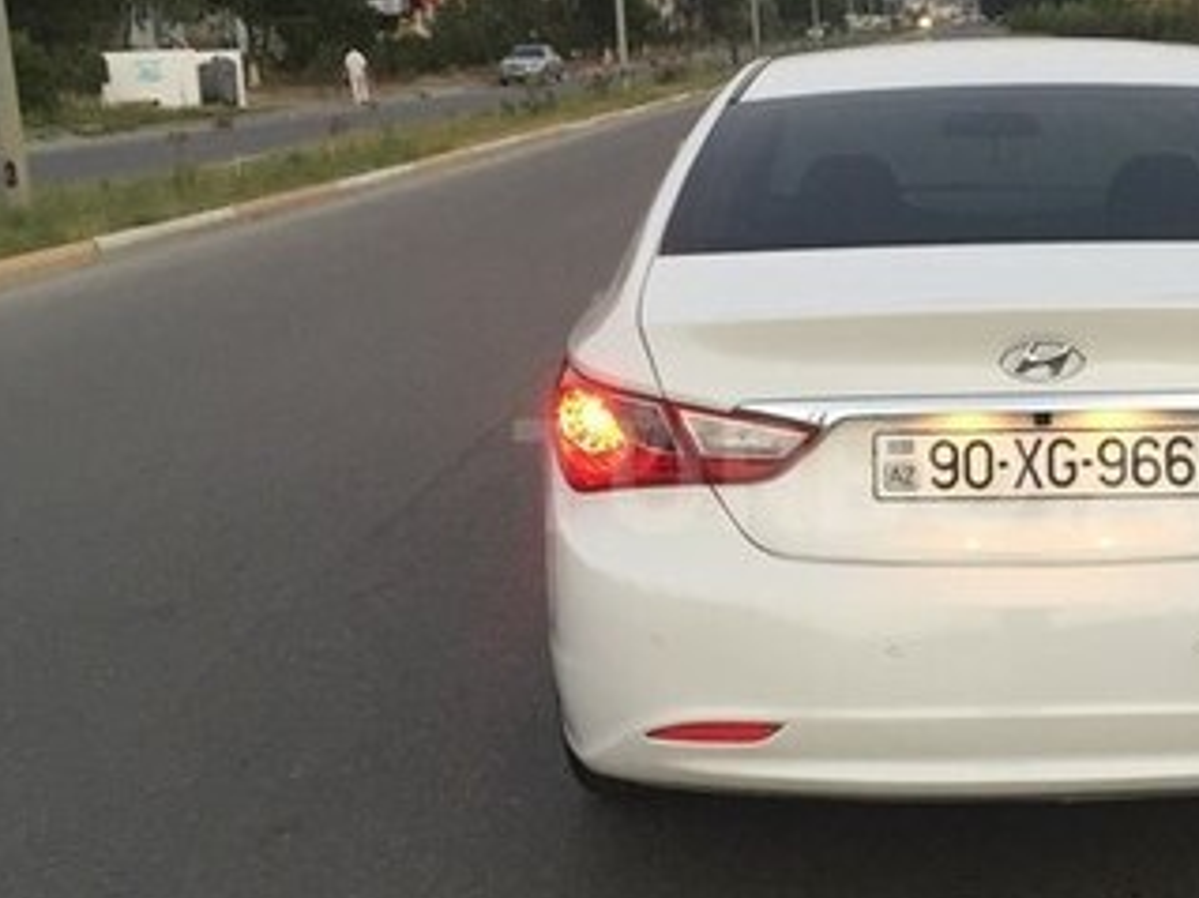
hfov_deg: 31.6
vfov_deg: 24.4
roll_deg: +2.4
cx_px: 898
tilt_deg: -11.0
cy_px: 475
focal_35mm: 60
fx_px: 2077
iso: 100
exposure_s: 1/33
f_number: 2.2
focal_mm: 4.15
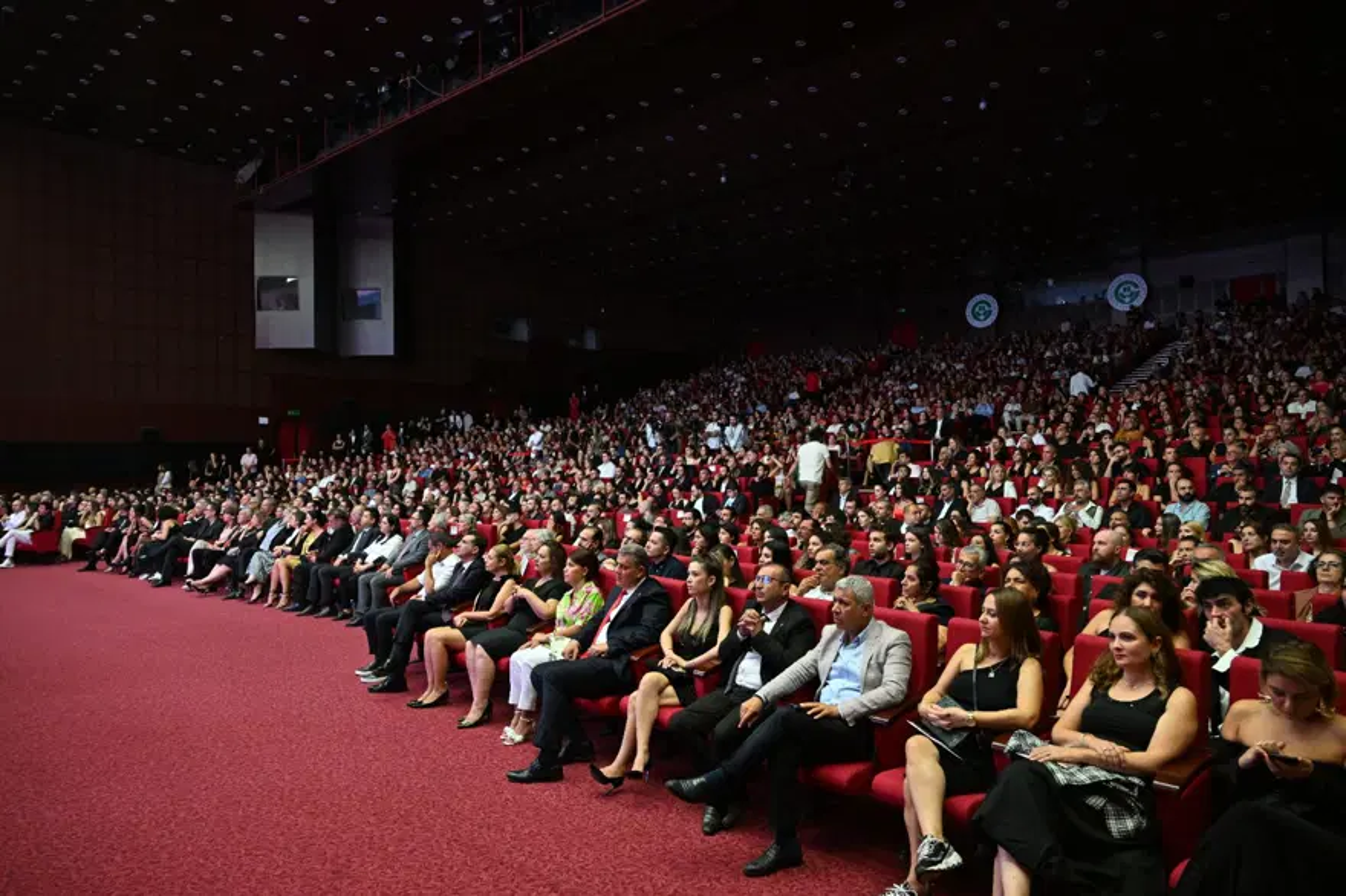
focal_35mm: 24
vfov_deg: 53.1
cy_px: 448
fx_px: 897
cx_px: 673
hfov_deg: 73.8
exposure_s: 1/60
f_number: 4
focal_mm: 24
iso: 3200
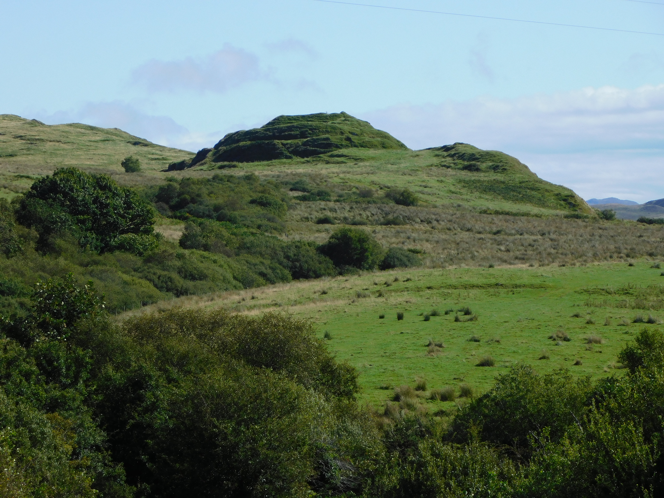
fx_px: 3529
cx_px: 332
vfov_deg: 8.1
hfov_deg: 10.7
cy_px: 249
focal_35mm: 184
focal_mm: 32.7
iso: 125
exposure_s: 1/640
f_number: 5.4
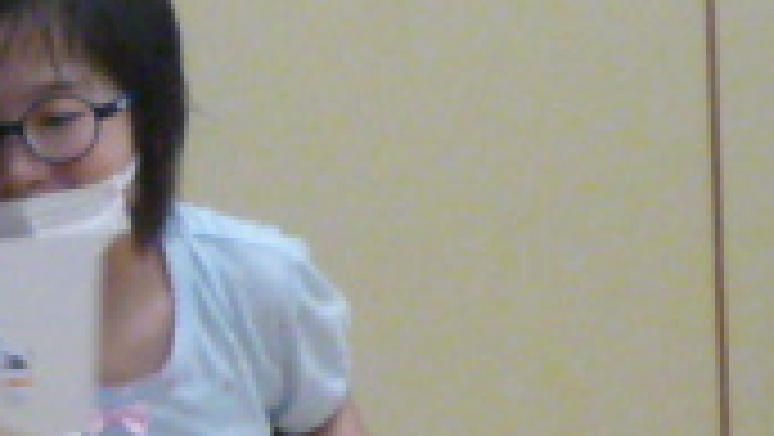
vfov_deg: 6.4
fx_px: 3902
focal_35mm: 190
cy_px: 355
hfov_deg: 11.1
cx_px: -202
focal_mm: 4.7
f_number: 2.9
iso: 400
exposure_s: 1/30
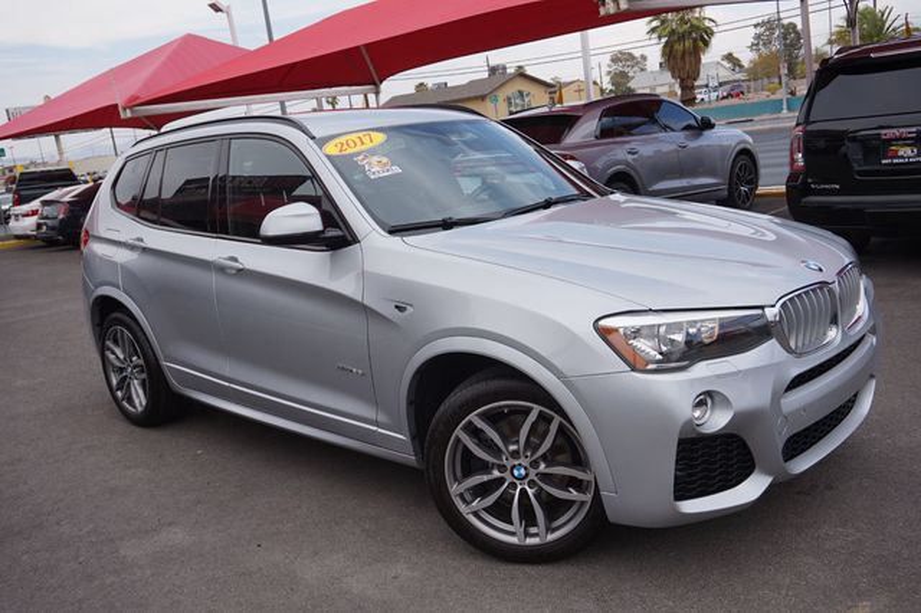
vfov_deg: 39.9
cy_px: 306
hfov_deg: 57.2
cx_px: 460
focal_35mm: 33
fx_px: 844
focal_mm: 22
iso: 100
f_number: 5.6
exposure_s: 1/200
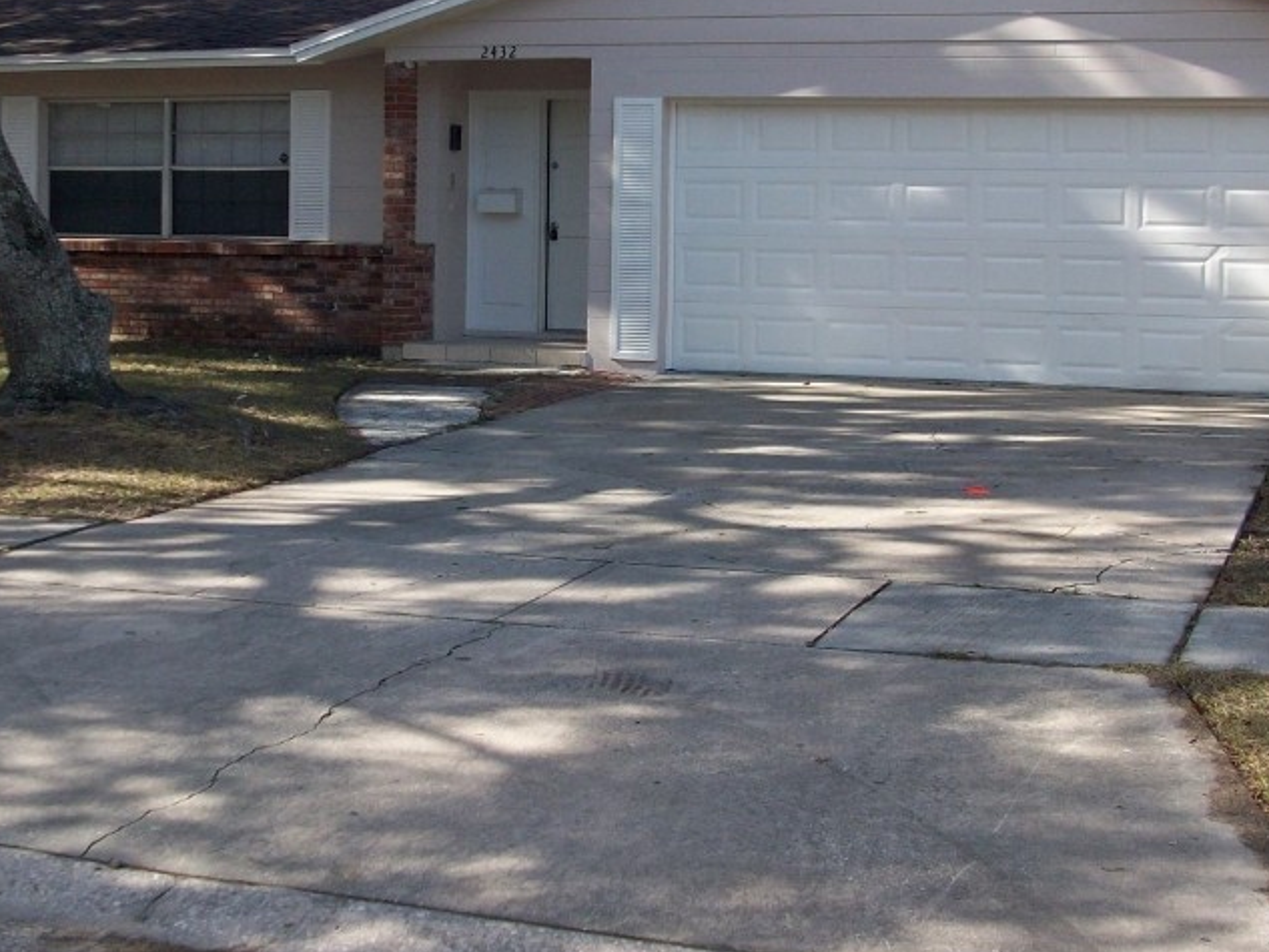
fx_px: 2017
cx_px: 623
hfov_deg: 34.9
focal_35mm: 55
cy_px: 263
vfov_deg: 26.3
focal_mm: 5.7
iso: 64
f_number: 2.8
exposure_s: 1/420
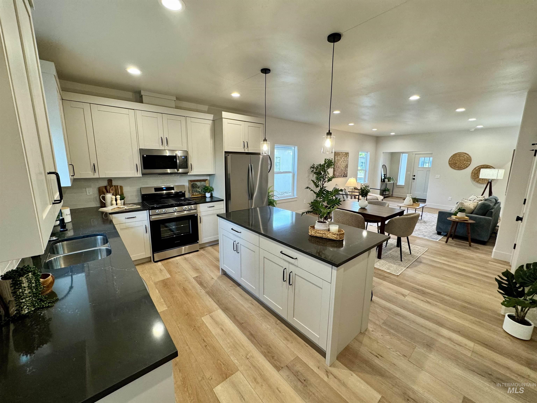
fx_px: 217
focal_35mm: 14
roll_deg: -0.5
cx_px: 268
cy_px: 202
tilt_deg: -11.6
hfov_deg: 102.1
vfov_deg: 85.7
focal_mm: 2.22
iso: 200
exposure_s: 1/60
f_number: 2.2
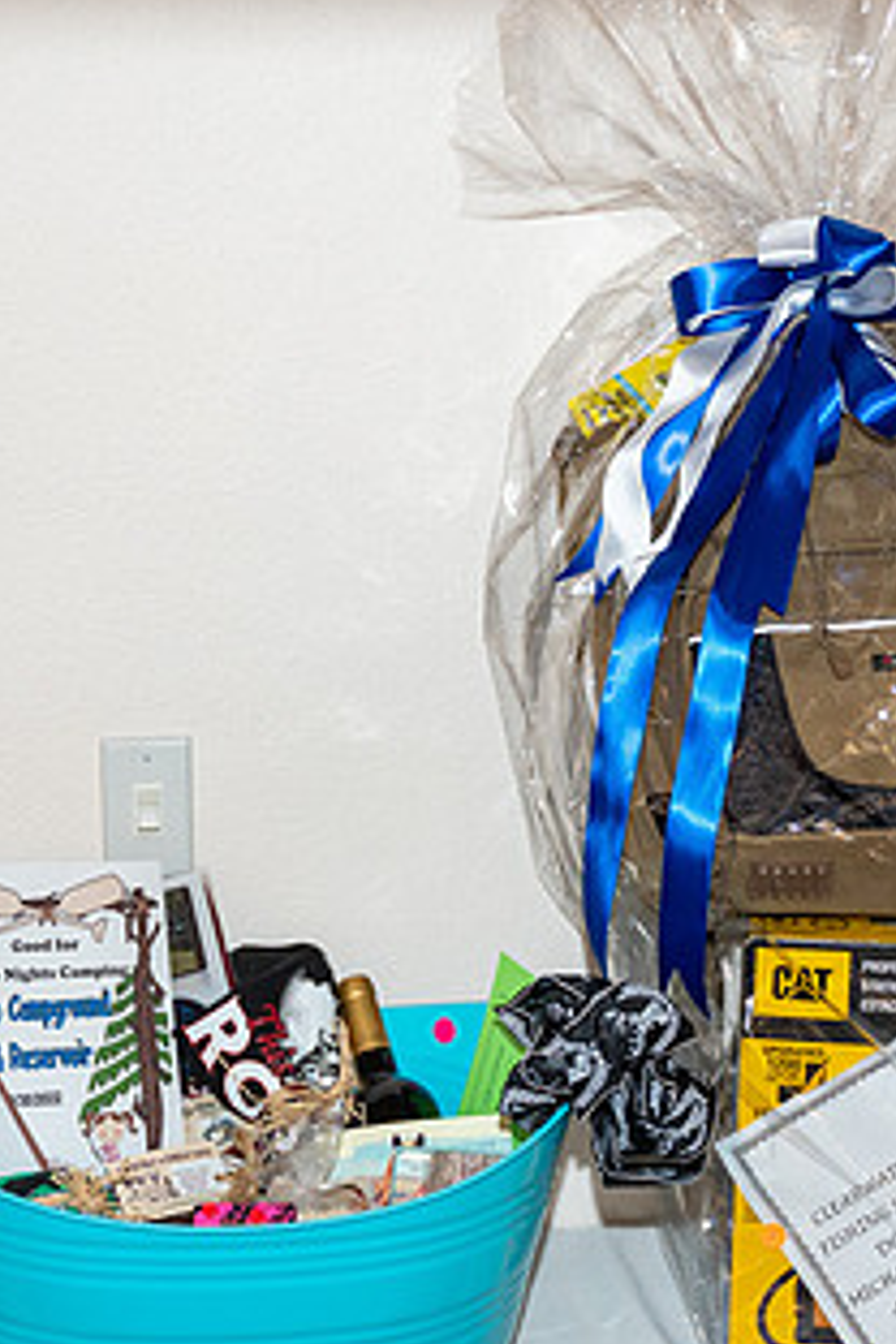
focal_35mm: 86
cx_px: 574
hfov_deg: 15.9
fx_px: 3210
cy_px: 994
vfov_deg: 23.4
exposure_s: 1/250
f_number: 2.8
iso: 1000
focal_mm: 38
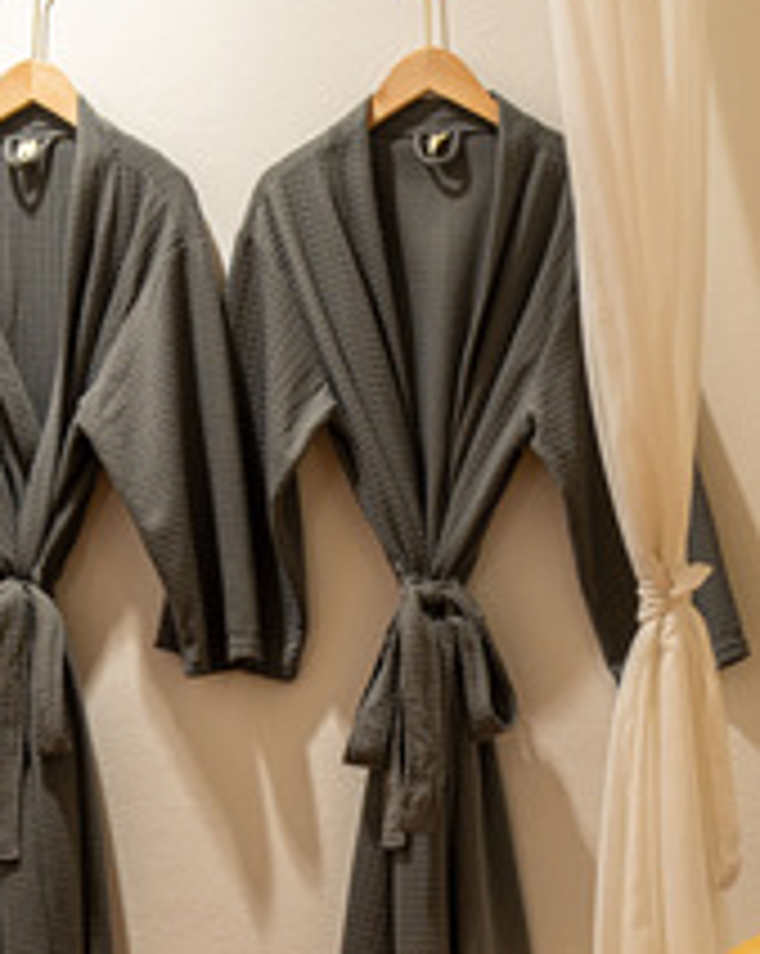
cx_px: 398
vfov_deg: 18.7
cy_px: 716
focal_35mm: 102
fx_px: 2874
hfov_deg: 15.1
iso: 500
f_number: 1.2
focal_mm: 50
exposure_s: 1/80
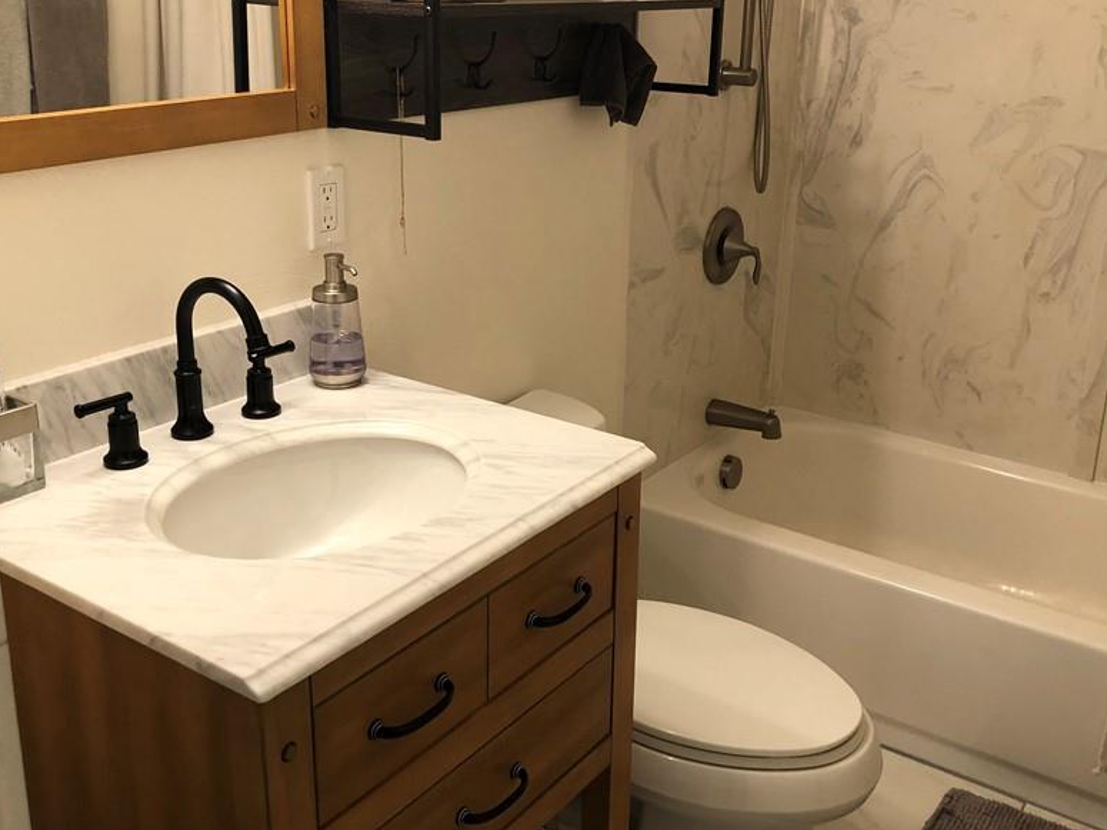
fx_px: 1183
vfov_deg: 38.6
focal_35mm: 37
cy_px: 363
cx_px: 567
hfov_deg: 50.1
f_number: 1.8
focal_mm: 3.99
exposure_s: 1/30
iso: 32
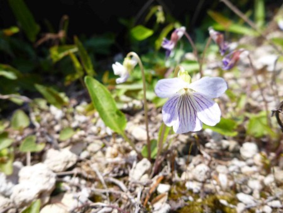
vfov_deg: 49.8
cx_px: 142
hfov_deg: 63.4
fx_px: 229
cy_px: 106
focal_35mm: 28
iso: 100
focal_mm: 4.9
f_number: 3.3
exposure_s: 1/500
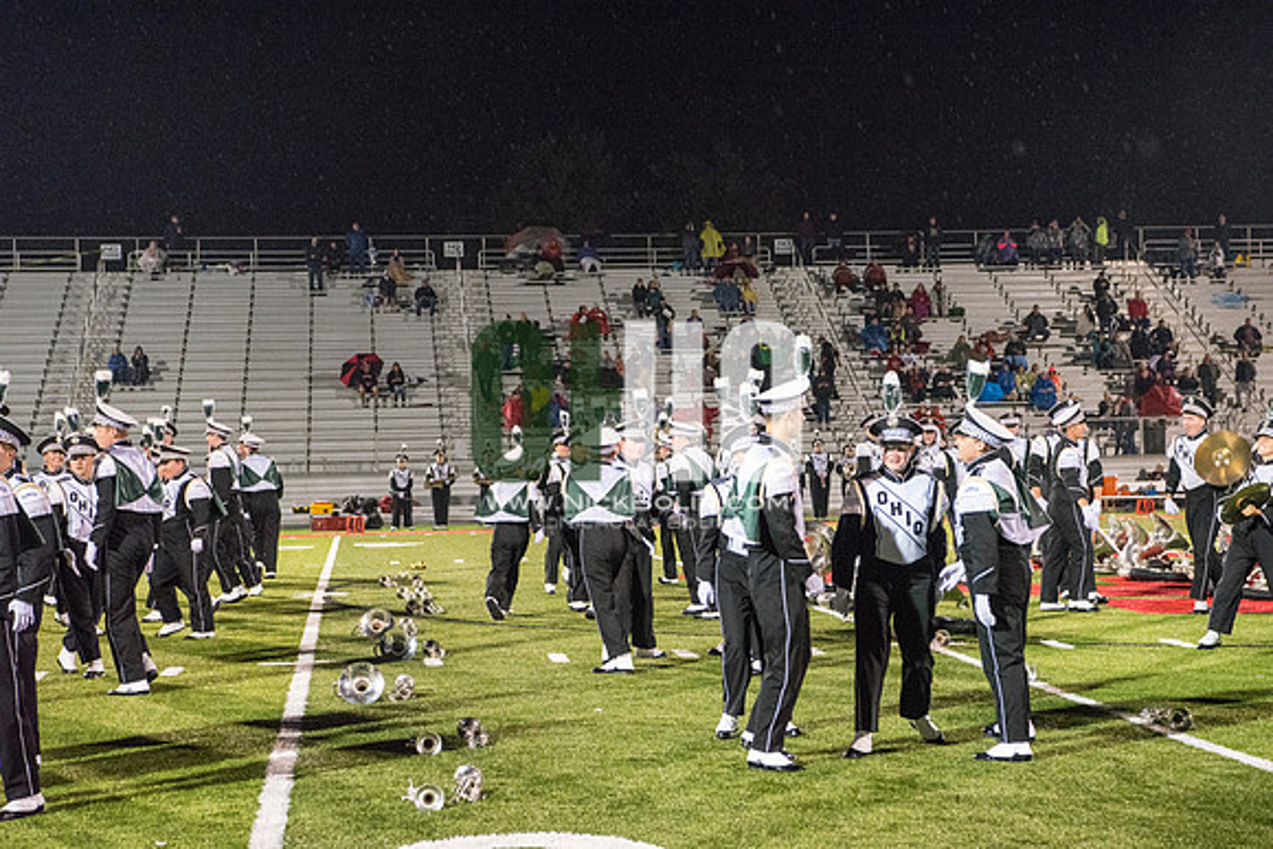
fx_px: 2476
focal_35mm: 70
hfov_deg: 28.8
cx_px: 636
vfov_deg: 19.5
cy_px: 424
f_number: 5.6
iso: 5000
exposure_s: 1/320
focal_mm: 70
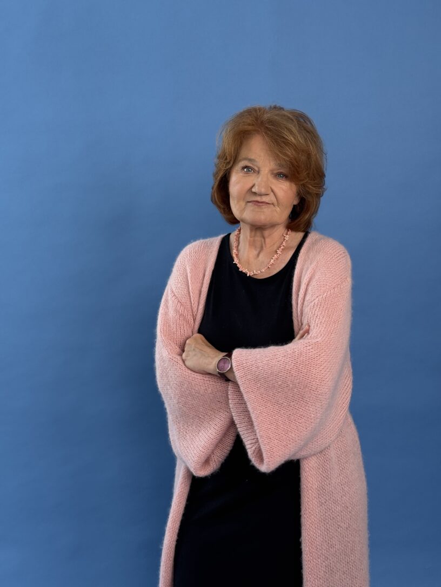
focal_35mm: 48
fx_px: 815
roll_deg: +1.0
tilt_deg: -11.5
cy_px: 294
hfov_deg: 30.3
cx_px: 220
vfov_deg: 39.7
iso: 50
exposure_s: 1/121
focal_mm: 6.76
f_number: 1.78
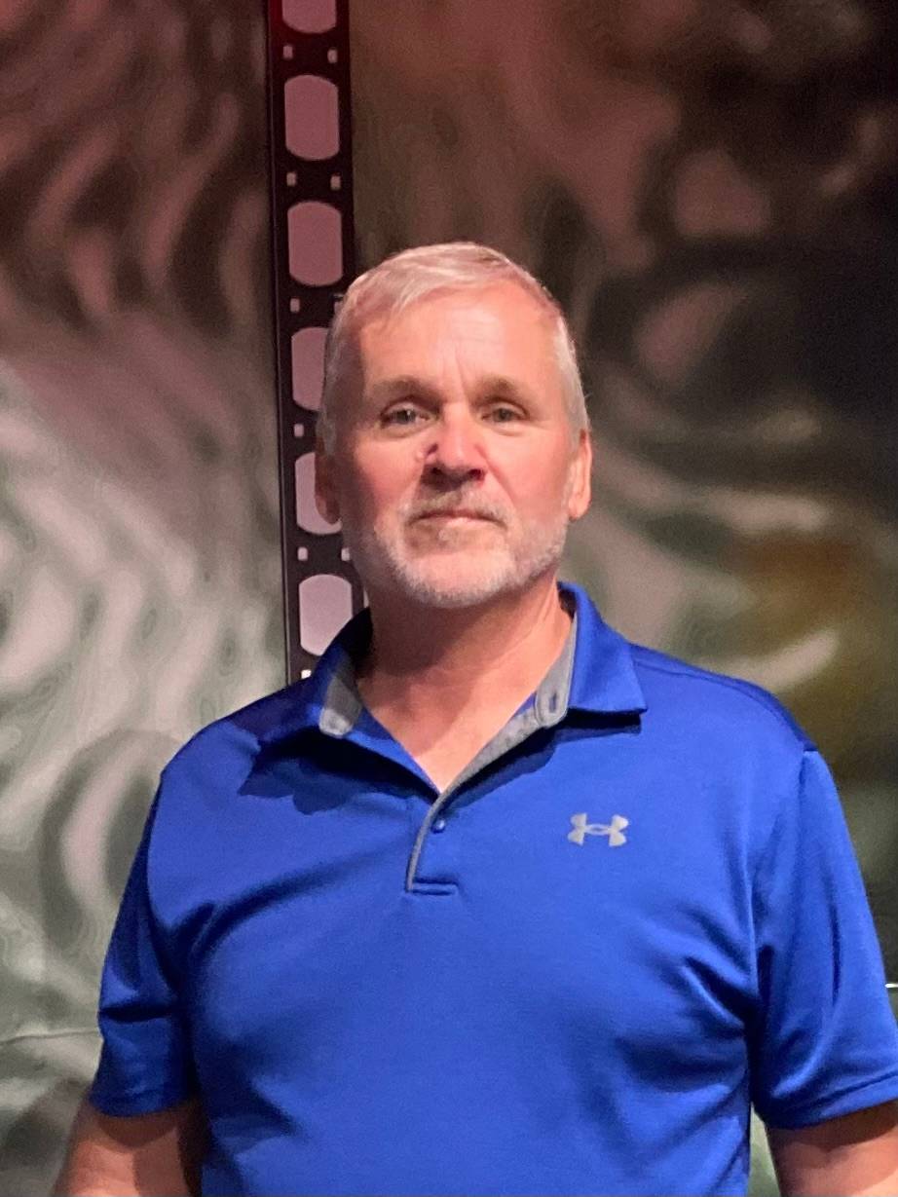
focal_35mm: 28
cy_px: 598
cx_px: 449
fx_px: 968
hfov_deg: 49.8
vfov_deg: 63.4
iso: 500
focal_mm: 3.99
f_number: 1.8
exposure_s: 1/30
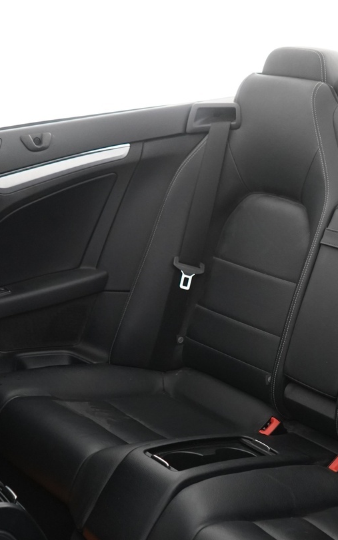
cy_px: 303
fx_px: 840
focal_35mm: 57
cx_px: 291
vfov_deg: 35.6
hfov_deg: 22.3
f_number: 3.5
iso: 2500
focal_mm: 28
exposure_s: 1/40
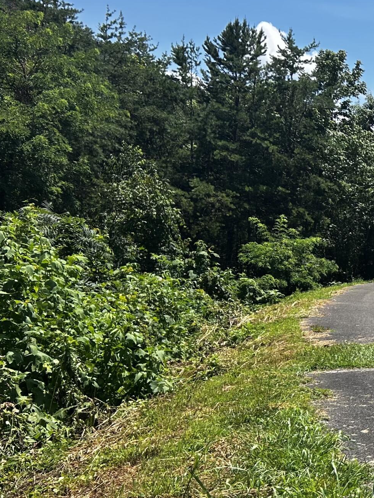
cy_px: 279
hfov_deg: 20.7
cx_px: 568
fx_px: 864
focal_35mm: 60
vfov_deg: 32.1
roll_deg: -5.6
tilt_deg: -3.3
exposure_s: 1/2841
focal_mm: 5.7
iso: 50
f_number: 1.5
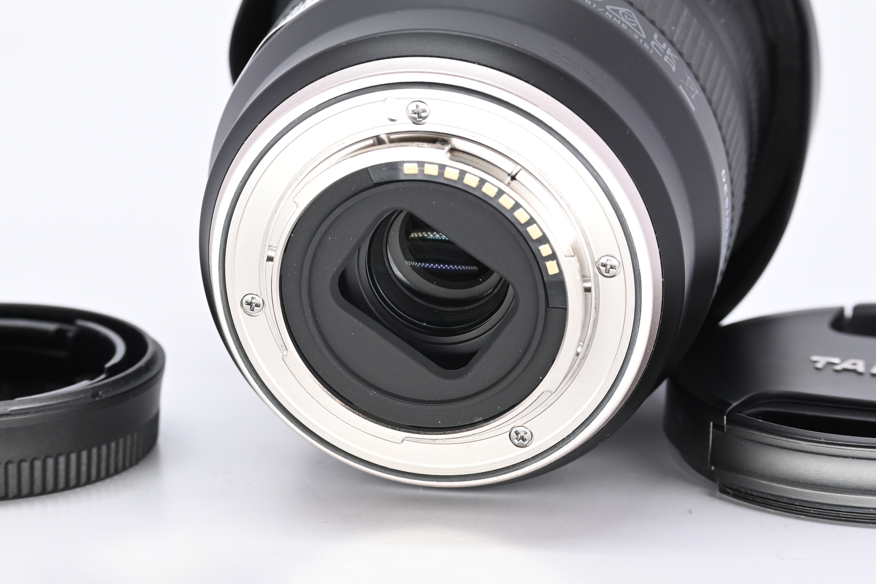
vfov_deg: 9.1
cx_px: 436
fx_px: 3650
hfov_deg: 13.7
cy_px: 249
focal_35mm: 150
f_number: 9
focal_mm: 73
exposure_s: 1/125
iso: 500
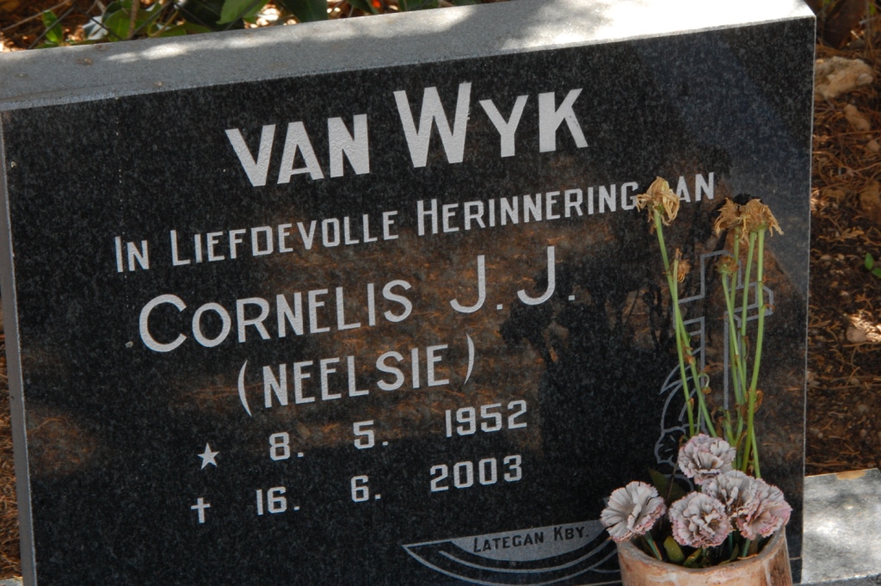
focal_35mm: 165
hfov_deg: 12.5
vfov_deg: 8.3
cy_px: 293
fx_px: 4035
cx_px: 440
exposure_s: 1/30
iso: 720
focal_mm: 110
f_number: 18
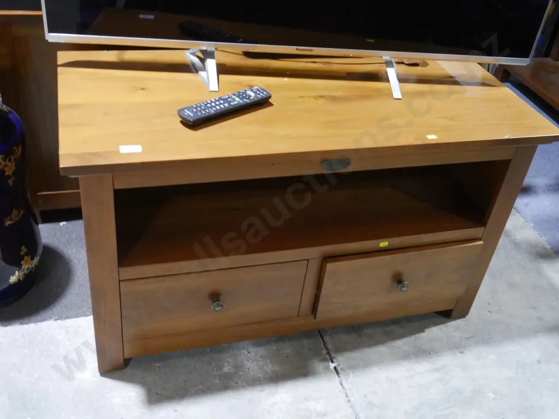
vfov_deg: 36.0
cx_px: 280
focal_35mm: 40
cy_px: 210
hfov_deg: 46.8
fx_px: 646
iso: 3200
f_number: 9
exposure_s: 1/50
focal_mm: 20
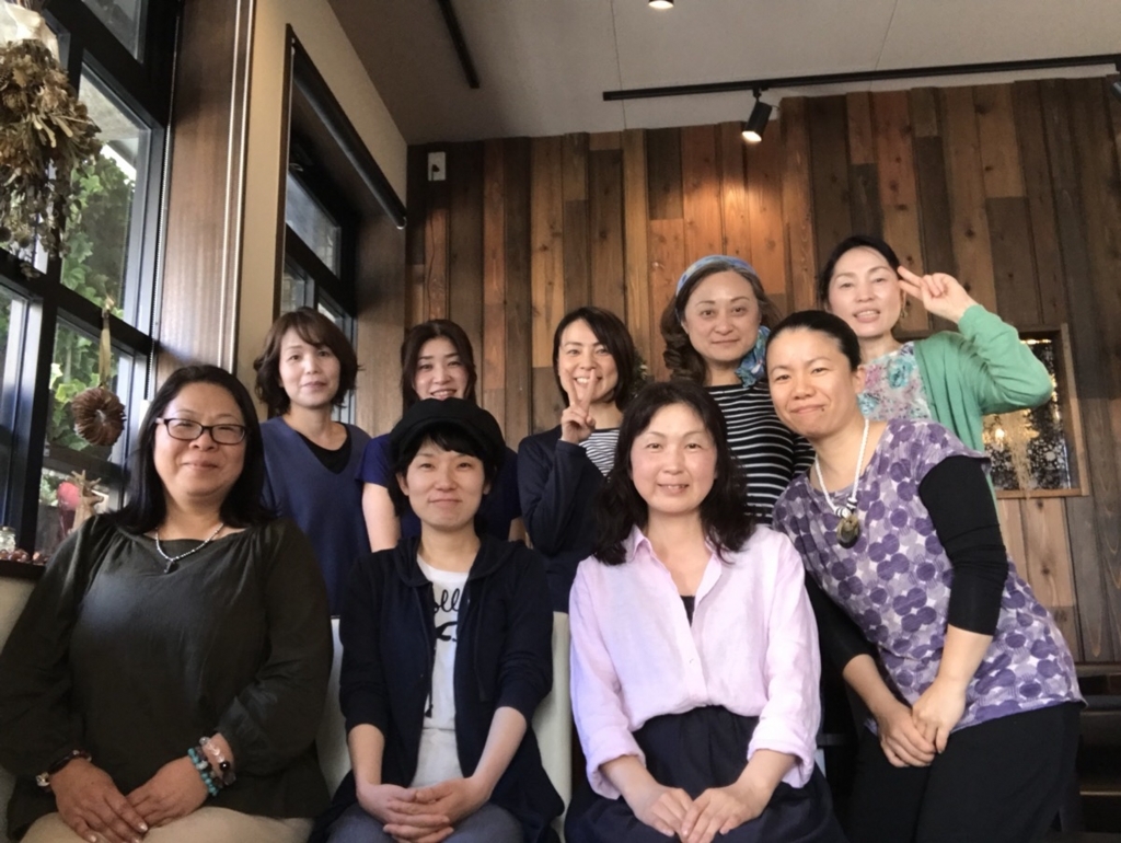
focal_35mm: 32
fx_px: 1037
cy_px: 422
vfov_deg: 44.2
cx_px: 560
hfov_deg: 56.8
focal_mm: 2.87
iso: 80
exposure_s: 1/30
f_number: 2.2
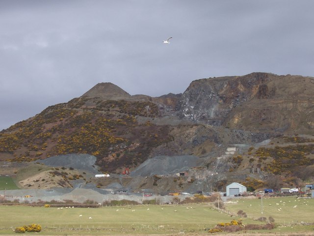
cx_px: 157
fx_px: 925
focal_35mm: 102
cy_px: 118
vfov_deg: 14.5
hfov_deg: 19.3
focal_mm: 16.8
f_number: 9.5
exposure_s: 1/180
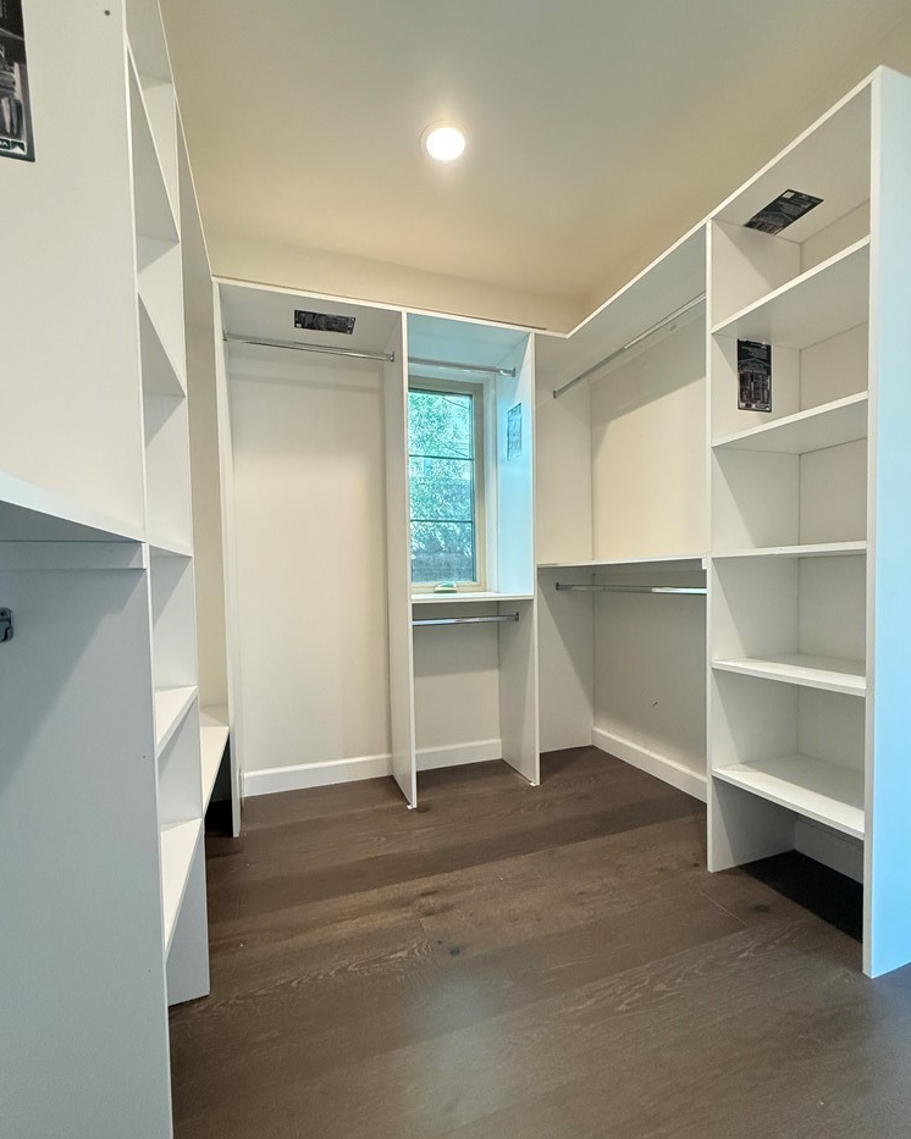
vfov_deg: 96.7
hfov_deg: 84.0
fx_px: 506
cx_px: 454
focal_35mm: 15
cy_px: 597
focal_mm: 2.22
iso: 640
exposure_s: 1/120
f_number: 2.2
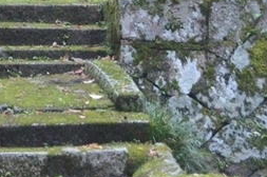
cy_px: -223
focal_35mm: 199
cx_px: -95
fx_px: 1474
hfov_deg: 10.1
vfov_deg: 6.6
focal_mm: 28
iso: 1400
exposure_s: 1/50
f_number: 4.5
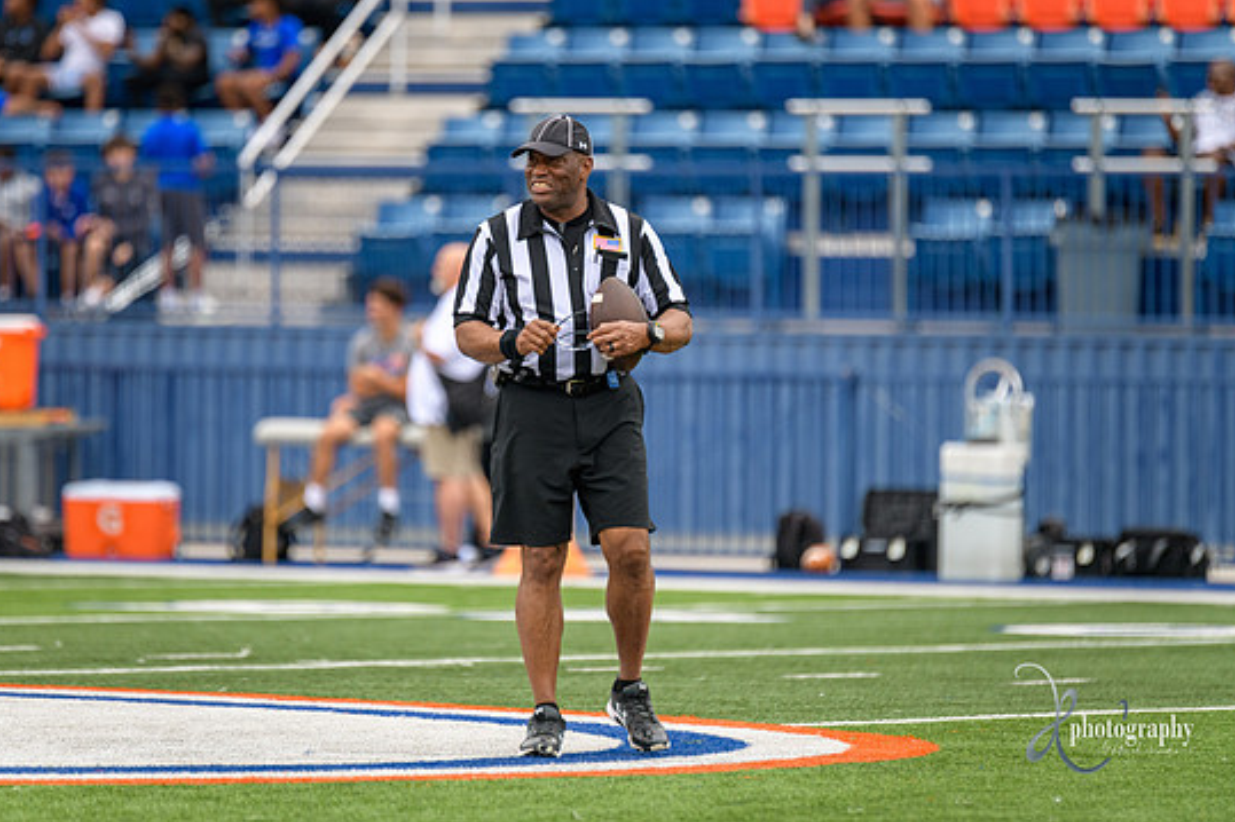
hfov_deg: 6.4
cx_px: 596
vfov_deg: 4.3
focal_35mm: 323
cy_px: 388
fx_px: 11077
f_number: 2.8
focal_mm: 300
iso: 250
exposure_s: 1/1250
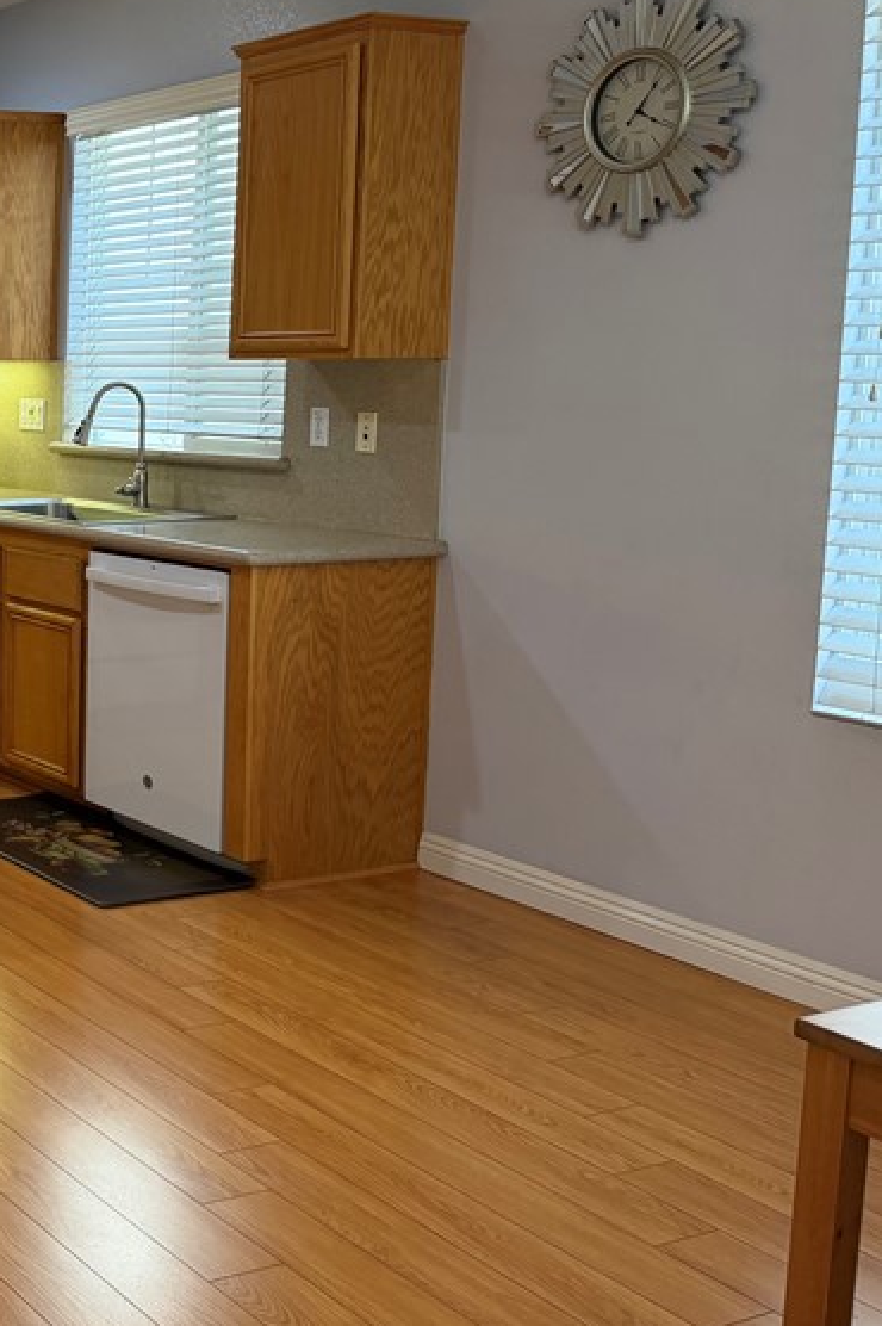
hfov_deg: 24.9
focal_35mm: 46
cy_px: 575
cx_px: -293
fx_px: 1692
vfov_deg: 42.7
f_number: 1.78
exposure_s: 1/60
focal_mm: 6.76
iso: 160
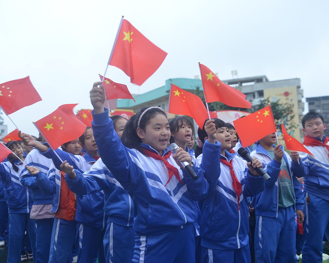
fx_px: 360
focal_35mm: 37
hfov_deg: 49.1
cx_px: 163
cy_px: 129
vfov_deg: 40.1
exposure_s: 1/250
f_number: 3.5
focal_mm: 32
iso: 320
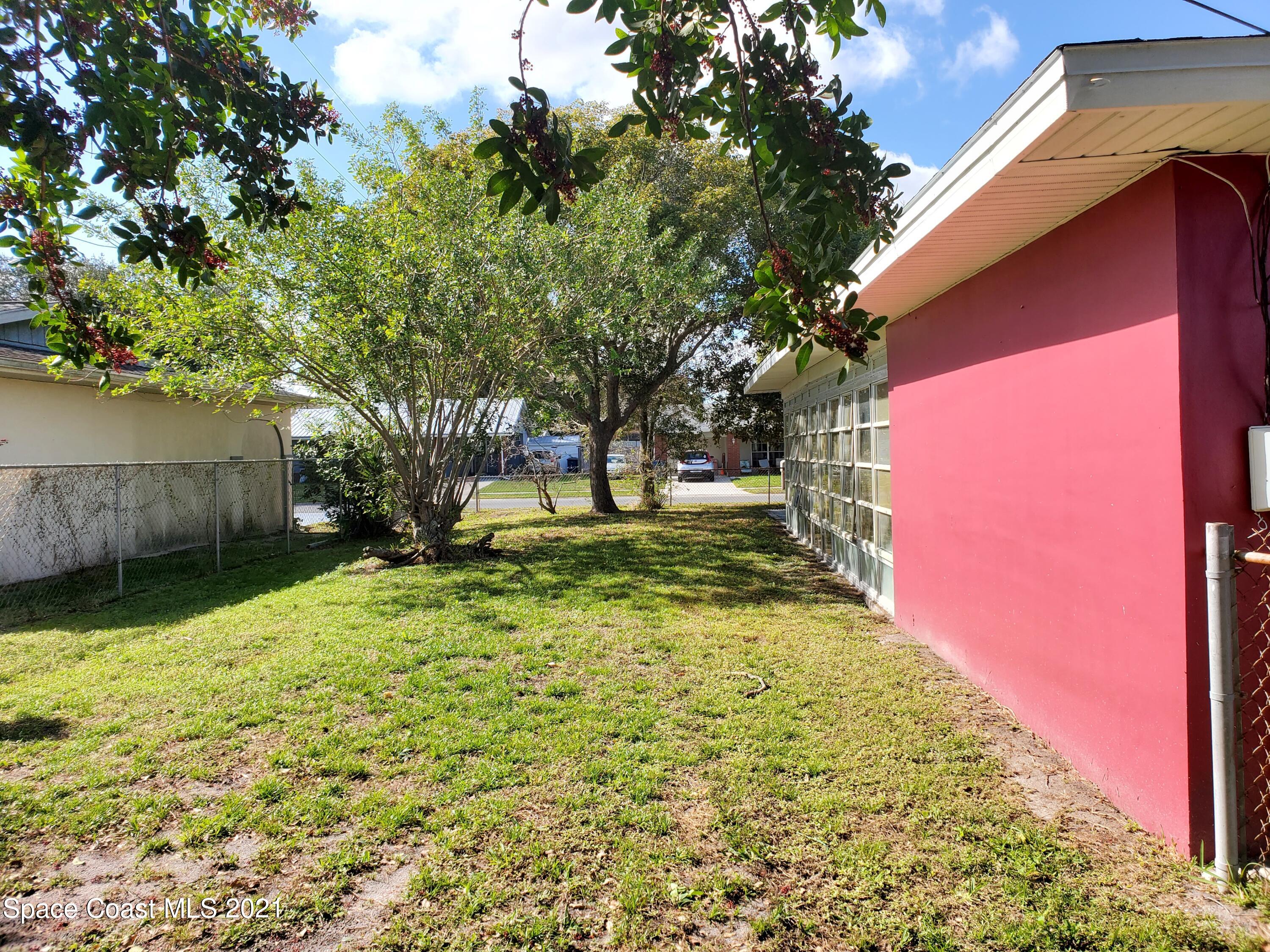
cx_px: 635
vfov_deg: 53.1
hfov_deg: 67.3
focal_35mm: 26
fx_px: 954
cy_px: 476
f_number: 2.4
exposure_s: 1/1002
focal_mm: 4.3
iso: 50
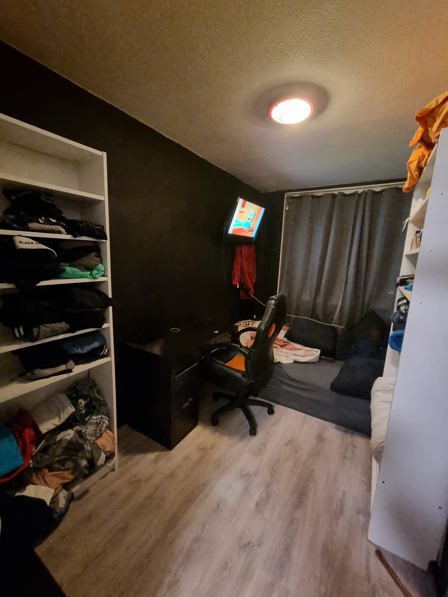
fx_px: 224
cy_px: 298
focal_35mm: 13
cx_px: 224
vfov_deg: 106.2
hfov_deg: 89.9
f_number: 2.2
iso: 2000
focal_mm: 2.2
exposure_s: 1/25
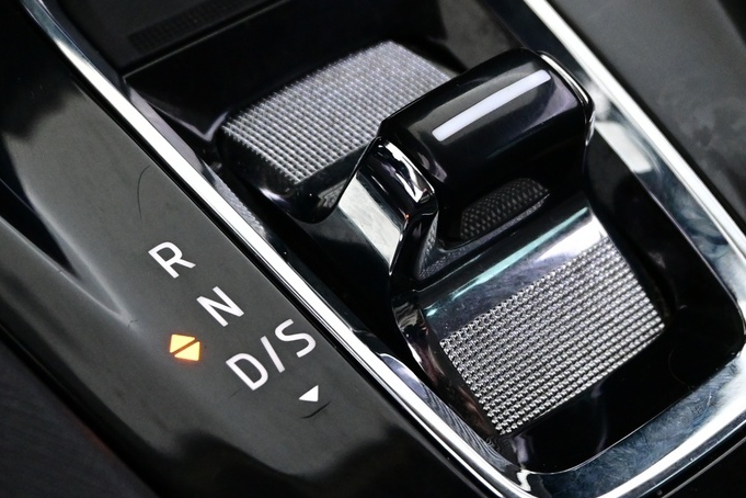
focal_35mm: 89
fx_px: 1848
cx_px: 462
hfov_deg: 22.8
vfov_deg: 15.3
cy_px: 306
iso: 2800
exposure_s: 1/40
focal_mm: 25
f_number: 4.2
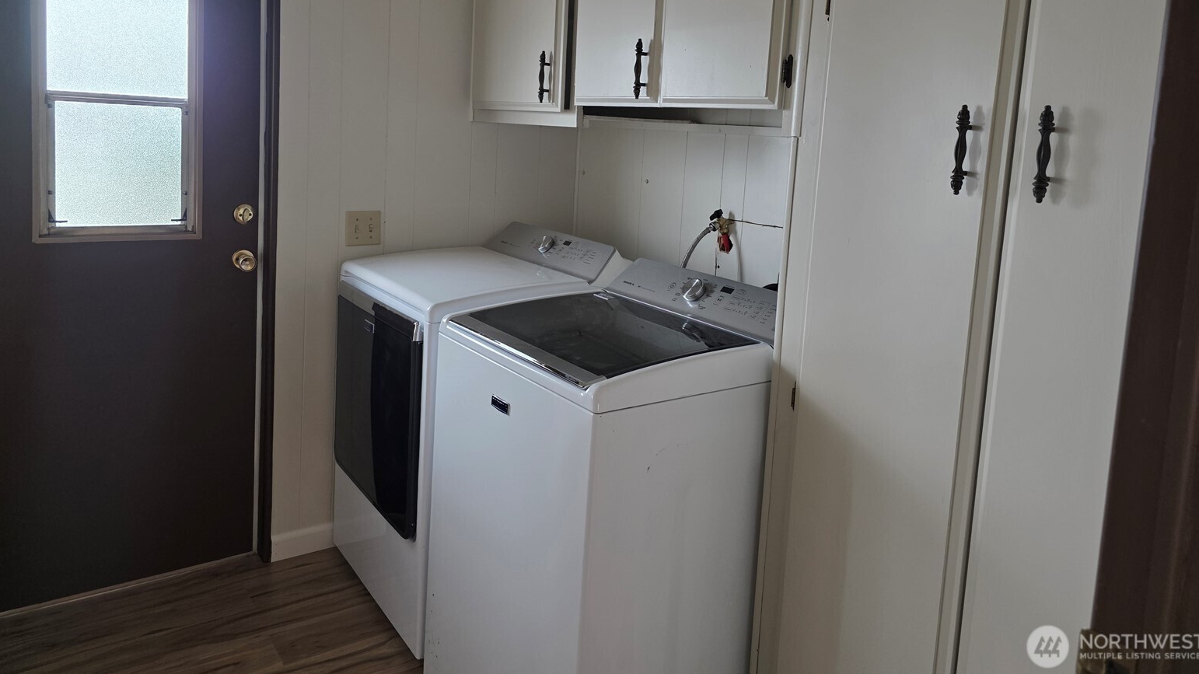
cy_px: 211
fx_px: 827
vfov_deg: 43.6
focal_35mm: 26
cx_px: 606
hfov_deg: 71.9
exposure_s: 1/120
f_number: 1.7
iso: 320
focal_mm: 6.3
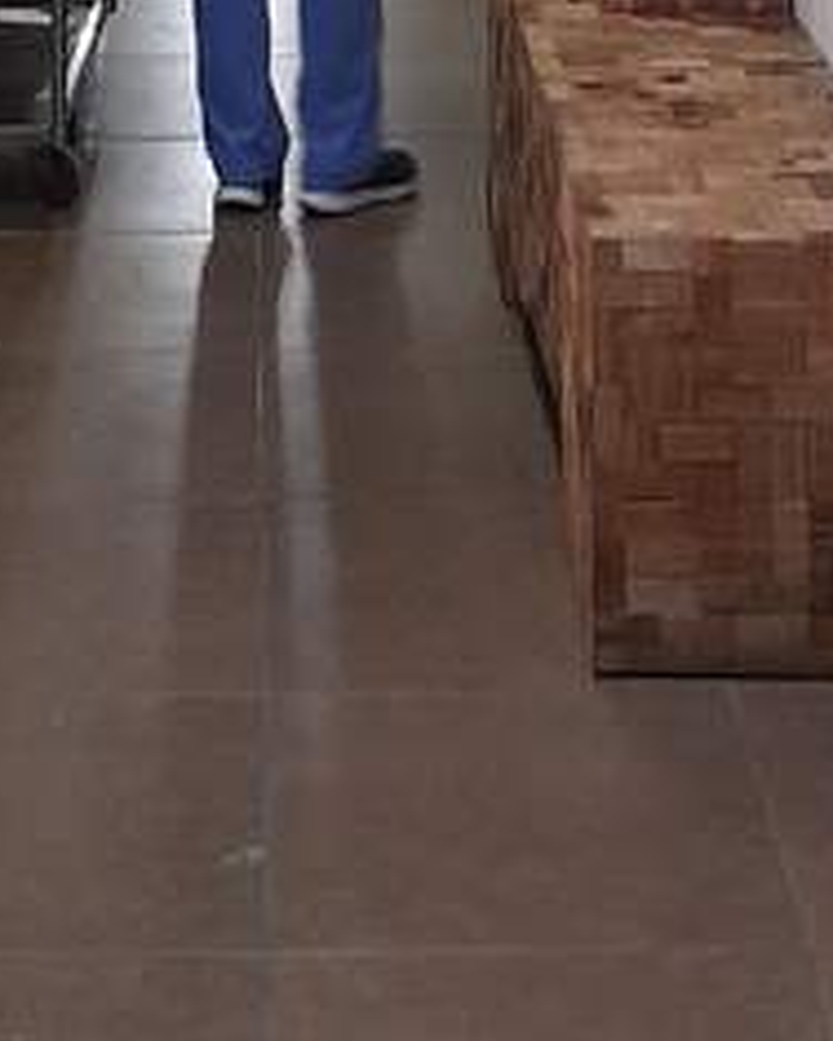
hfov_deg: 14.8
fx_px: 3205
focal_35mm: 104
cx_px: 279
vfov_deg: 15.2
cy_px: -992
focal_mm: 4.6
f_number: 2
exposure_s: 1/33
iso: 400
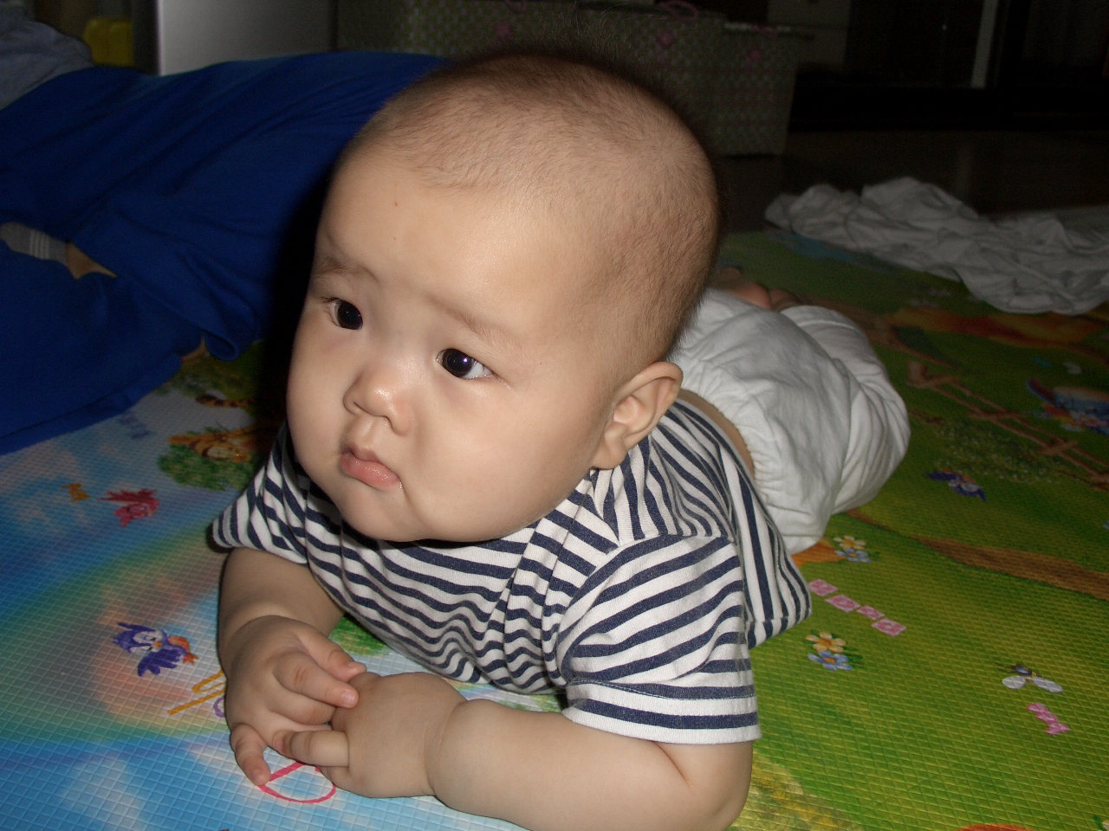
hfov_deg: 51.4
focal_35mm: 36
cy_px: 416
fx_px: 1153
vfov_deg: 39.7
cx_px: 554
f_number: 2.9
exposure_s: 1/60
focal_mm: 7.8
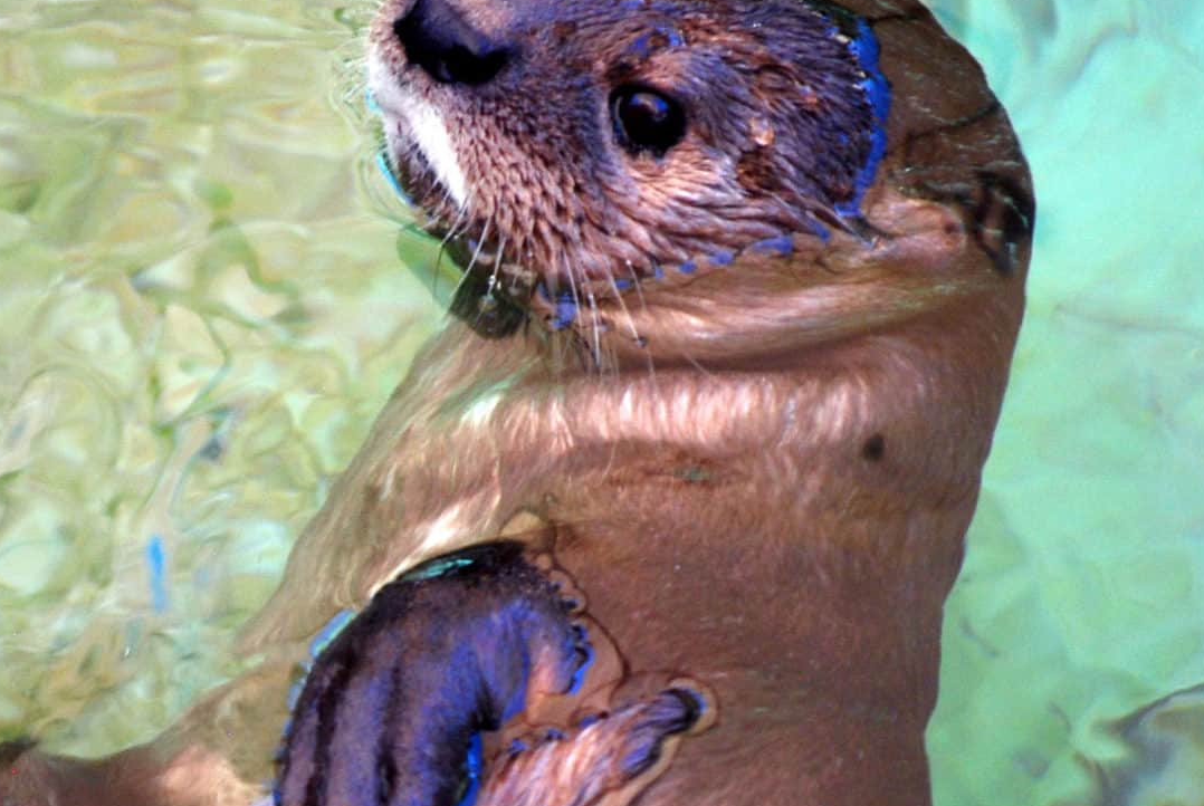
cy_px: 520
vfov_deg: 2.4
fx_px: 19089
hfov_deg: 3.6
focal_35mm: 570
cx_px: 459
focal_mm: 160
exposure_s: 1/125
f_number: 5.3
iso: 400
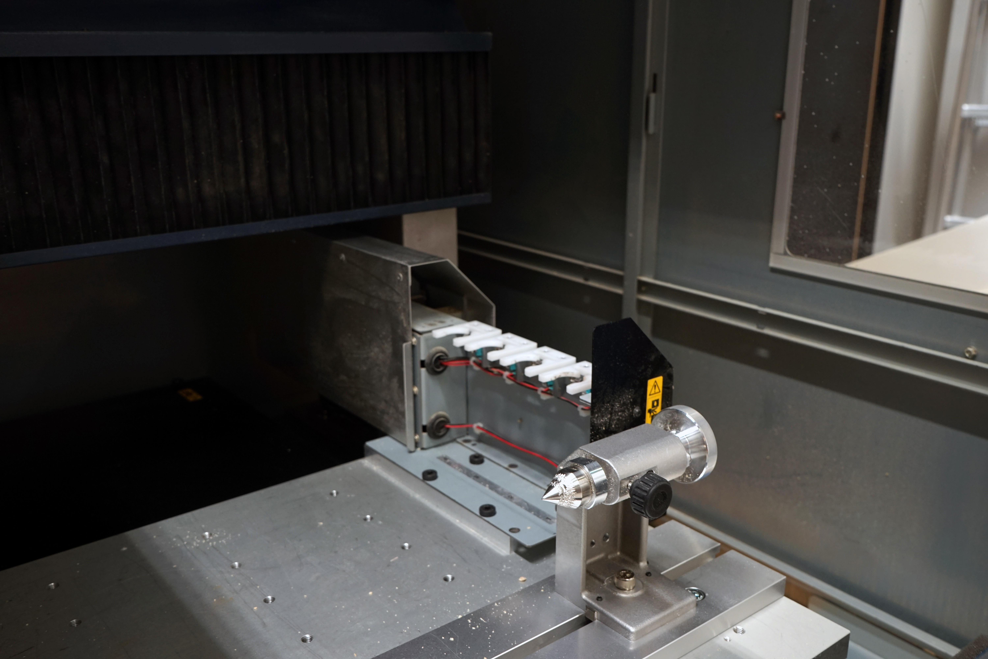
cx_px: 494
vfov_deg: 41.1
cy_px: 330
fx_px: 878
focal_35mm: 32
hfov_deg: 58.7
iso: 500
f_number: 8
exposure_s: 1/30
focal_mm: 32
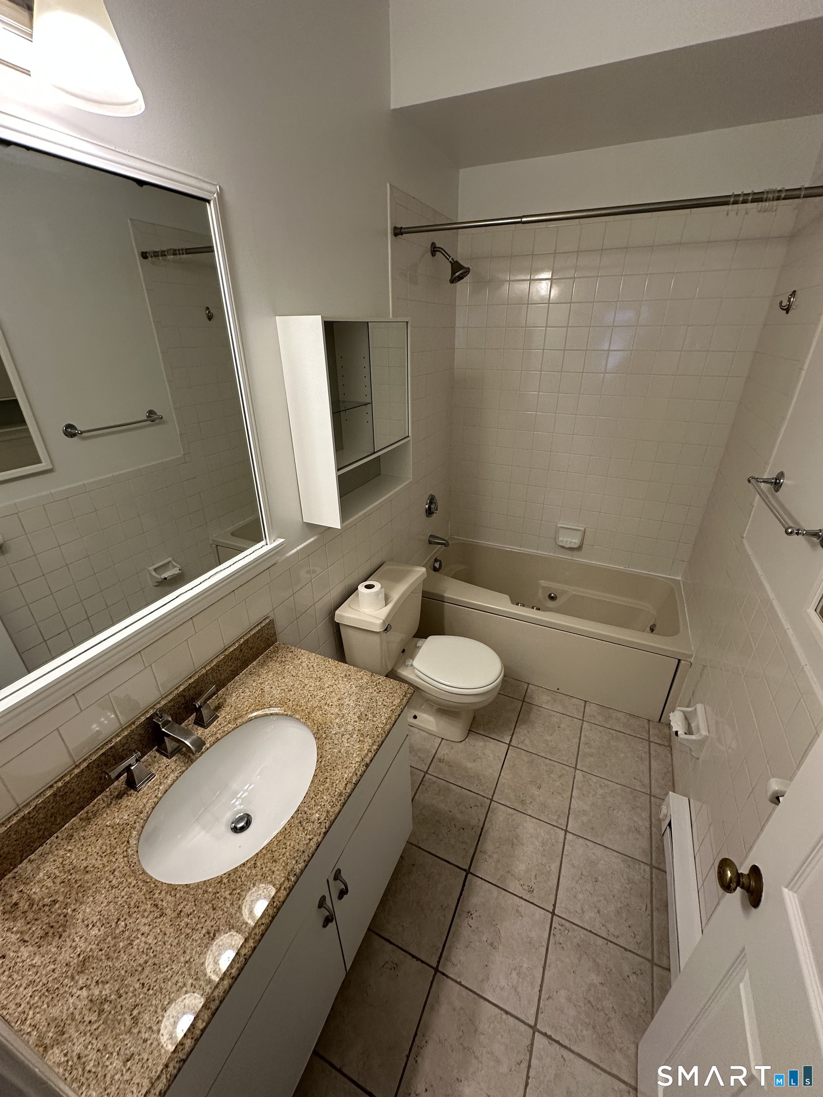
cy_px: 548
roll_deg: +0.2
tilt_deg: -24.0
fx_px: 444
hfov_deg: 85.7
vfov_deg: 102.1
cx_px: 412
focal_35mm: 14
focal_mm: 2.22
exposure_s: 1/120
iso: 160
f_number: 2.2
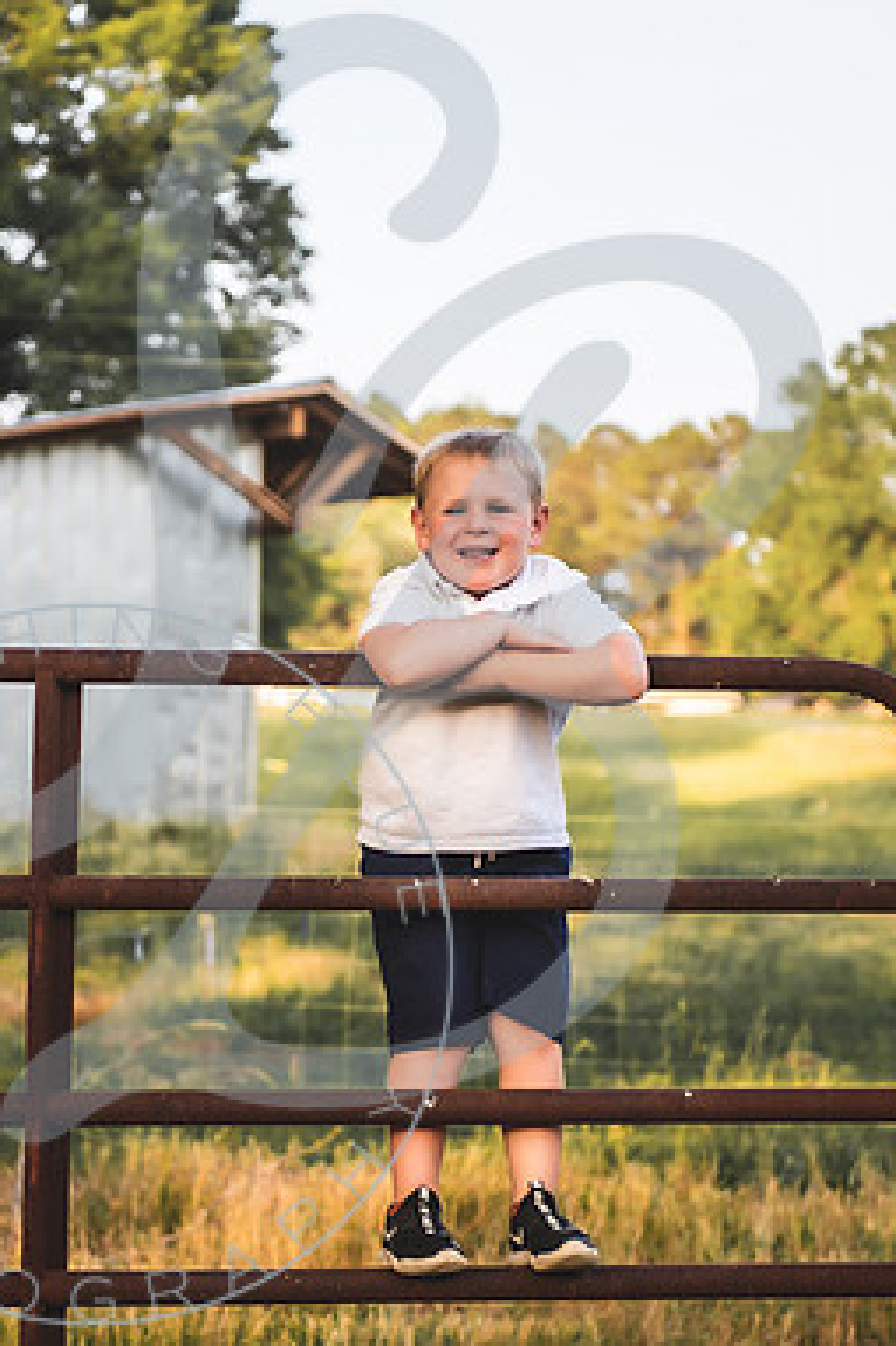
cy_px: 669
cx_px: 267
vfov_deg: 19.3
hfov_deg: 12.9
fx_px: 3961
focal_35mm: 106
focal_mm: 70
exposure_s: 1/250
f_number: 2.8
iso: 100
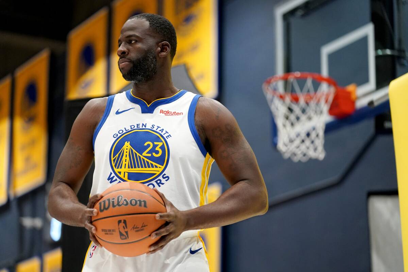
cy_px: 136
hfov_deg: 17.3
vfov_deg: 11.6
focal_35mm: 118
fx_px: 1337
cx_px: 204
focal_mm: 118
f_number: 2.8
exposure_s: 1/640
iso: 4000
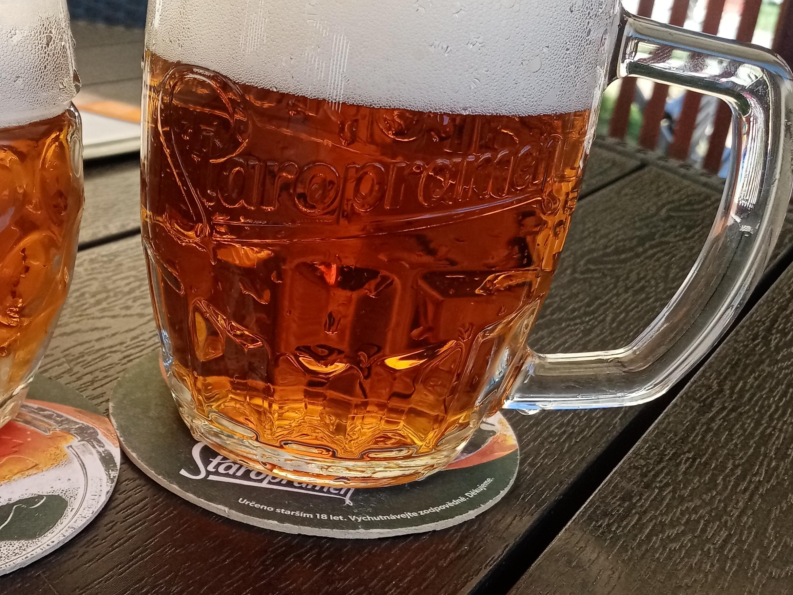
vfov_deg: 32.9
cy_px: 288
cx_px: 252
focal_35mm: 44
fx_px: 1008
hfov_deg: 42.3
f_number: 1.8
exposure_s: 1/351
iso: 111
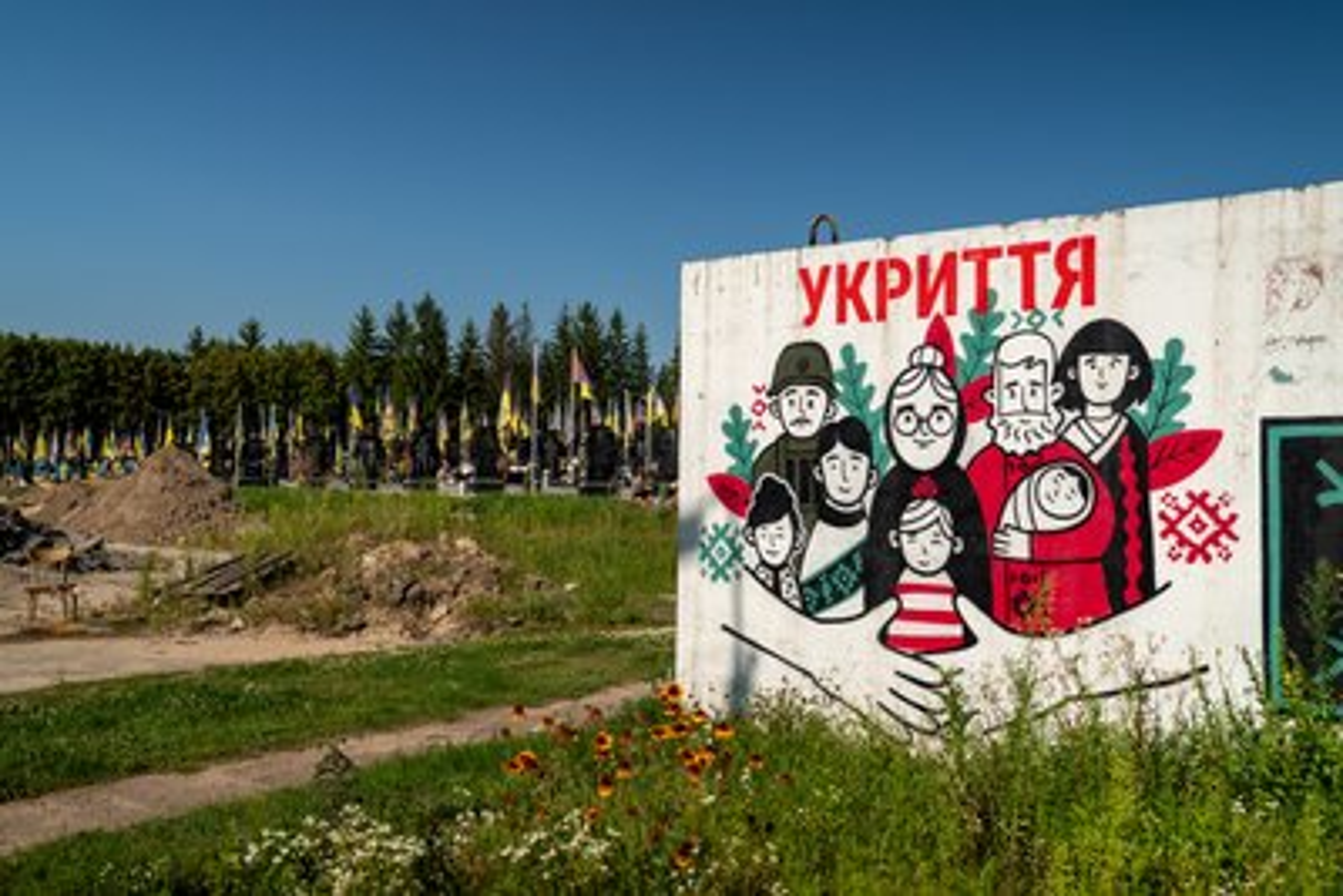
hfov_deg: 57.2
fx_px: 1231
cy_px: 448
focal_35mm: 33
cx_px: 672
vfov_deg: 40.0
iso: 160
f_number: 5.6
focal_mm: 33
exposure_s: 1/125
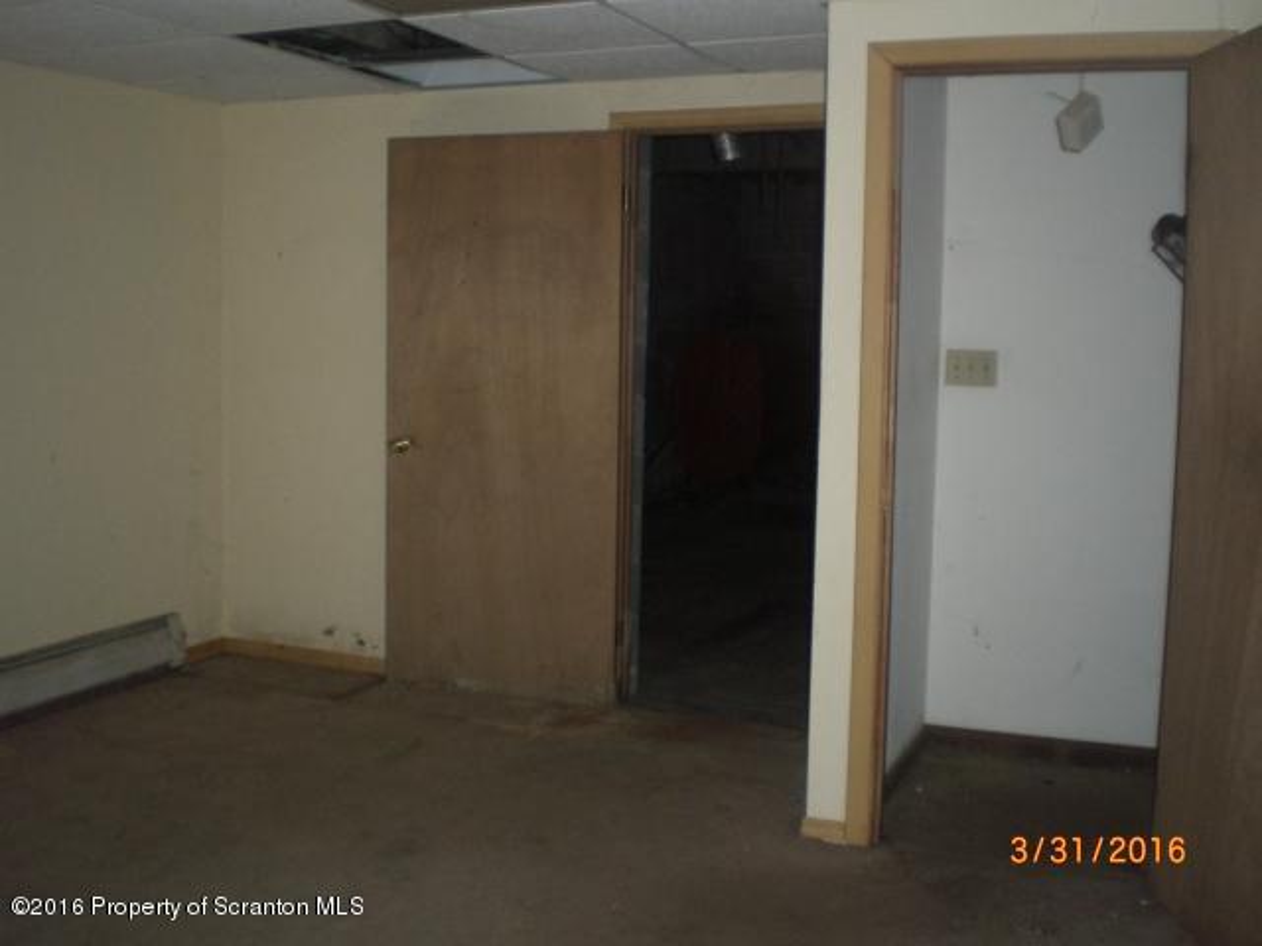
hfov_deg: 49.0
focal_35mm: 38
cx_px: 631
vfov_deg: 37.7
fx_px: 1385
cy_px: 473
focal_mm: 6.3
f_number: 3.1
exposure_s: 1/60
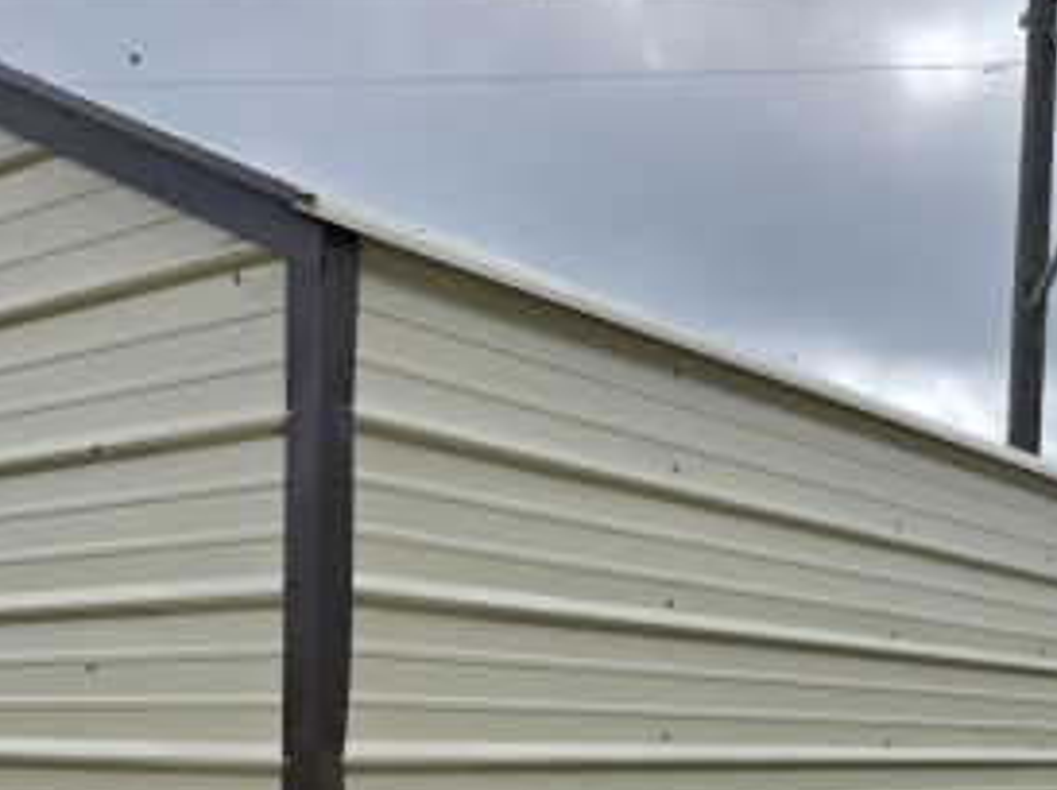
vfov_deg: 25.3
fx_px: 1647
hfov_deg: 35.0
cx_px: 302
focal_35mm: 54
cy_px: 844
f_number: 1.7
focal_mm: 6.3
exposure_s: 1/7944
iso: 80
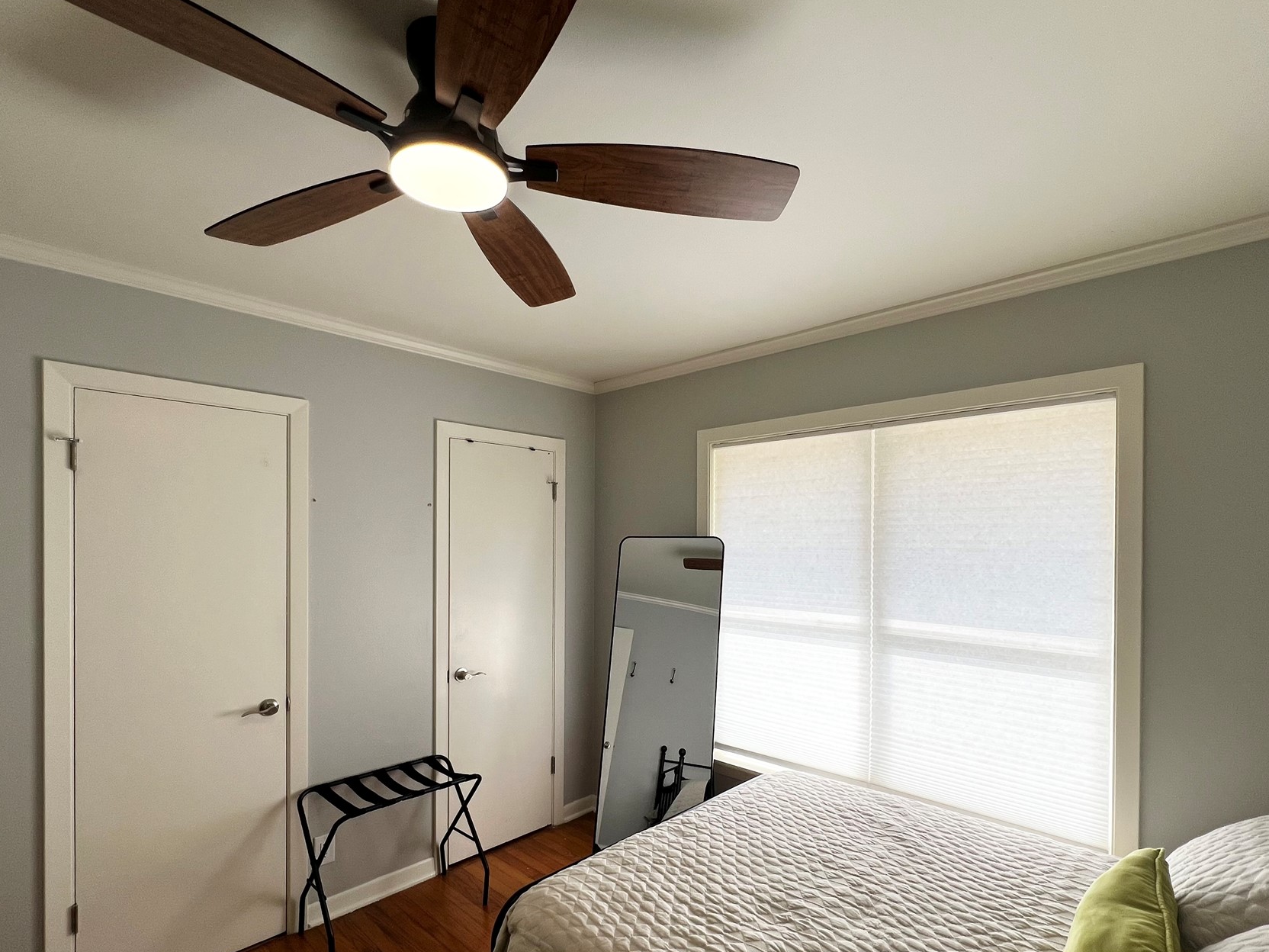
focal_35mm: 16
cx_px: 665
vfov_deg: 77.7
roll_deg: +0.2
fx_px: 587
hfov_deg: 94.4
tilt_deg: +0.0
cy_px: 543
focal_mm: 1.57
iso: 32
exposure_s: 1/258
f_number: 1.8
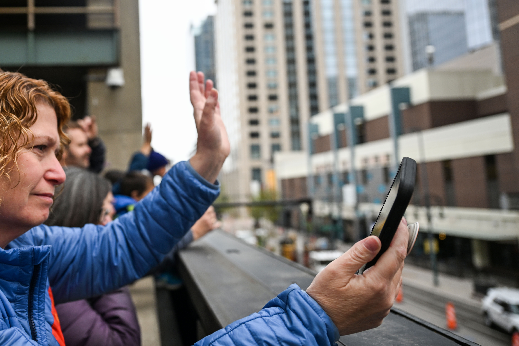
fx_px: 476
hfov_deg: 56.0
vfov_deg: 39.8
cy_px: 140
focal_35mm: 33
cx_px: 173
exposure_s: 1/500
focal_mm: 24
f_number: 2.8
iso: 200
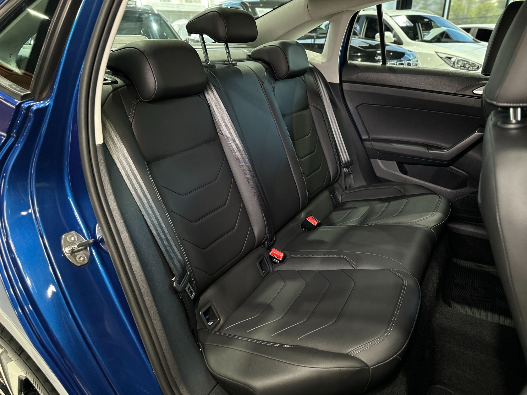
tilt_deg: -22.3
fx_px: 365
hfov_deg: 71.6
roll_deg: +0.0
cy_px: 198
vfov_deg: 56.8
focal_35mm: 24
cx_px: 264
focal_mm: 6.86
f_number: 1.78
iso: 640
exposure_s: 1/60
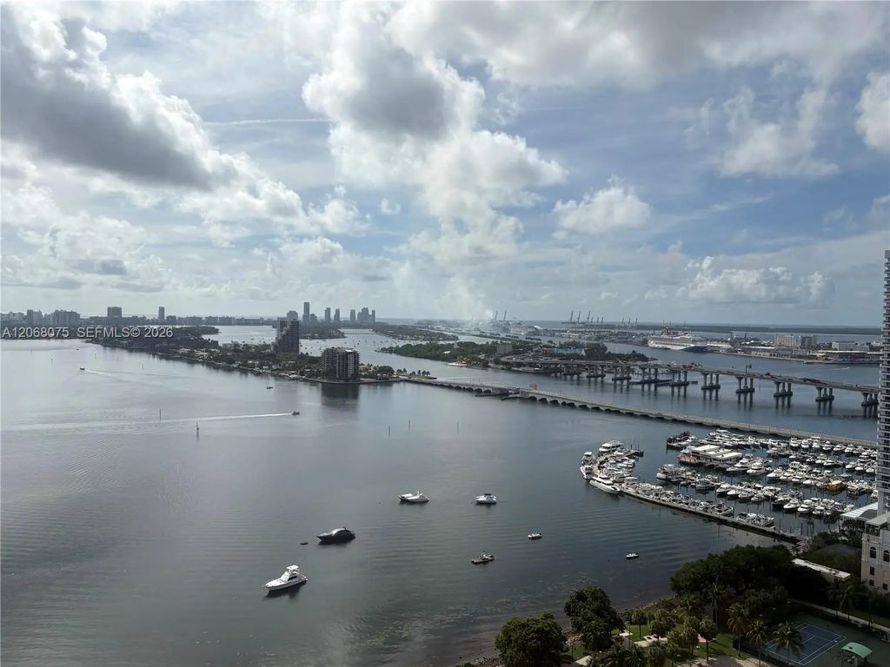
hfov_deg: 67.3
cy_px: 334
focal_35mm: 26
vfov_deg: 53.1
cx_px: 445
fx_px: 668
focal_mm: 5.96
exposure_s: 1/10101
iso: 50
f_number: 1.6
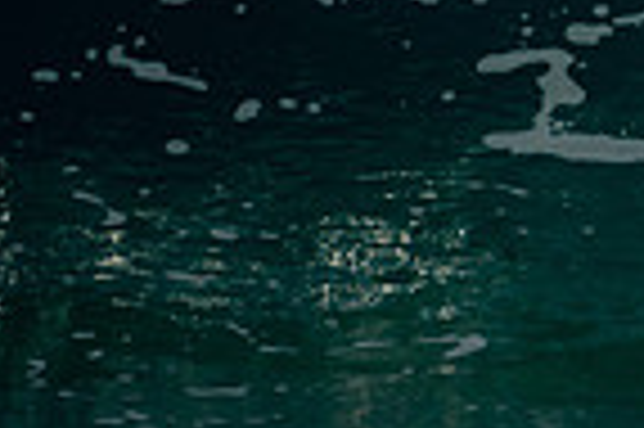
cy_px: 92
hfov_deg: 0.7
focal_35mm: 3051
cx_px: 1220
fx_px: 54516
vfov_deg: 0.4
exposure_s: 1/1250
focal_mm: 500
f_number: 5.6
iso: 360
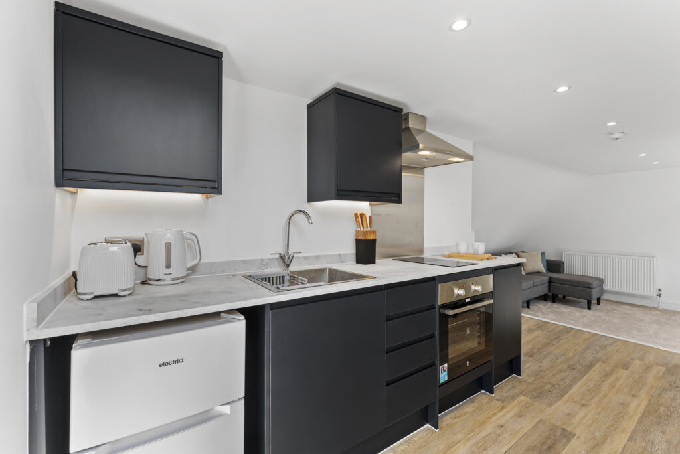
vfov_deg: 75.9
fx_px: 291
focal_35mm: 15
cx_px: 340
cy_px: 227
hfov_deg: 98.9
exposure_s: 1/8
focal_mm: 15.4
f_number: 9
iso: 200
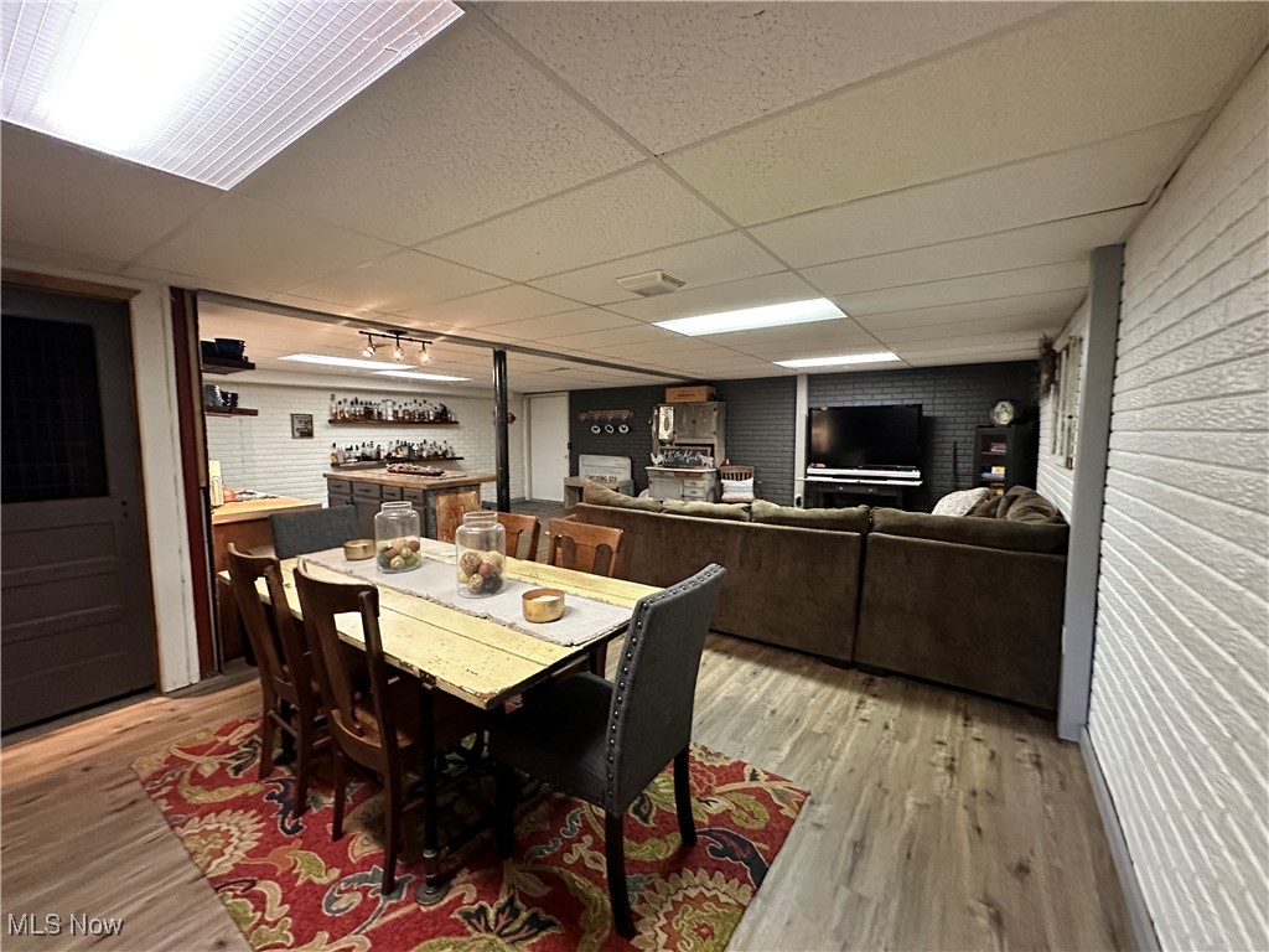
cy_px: 476
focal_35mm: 14
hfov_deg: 102.1
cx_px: 634
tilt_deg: -5.2
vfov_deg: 85.7
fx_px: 513
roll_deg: -0.3
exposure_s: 1/60
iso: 1000
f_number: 2.2
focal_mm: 2.22
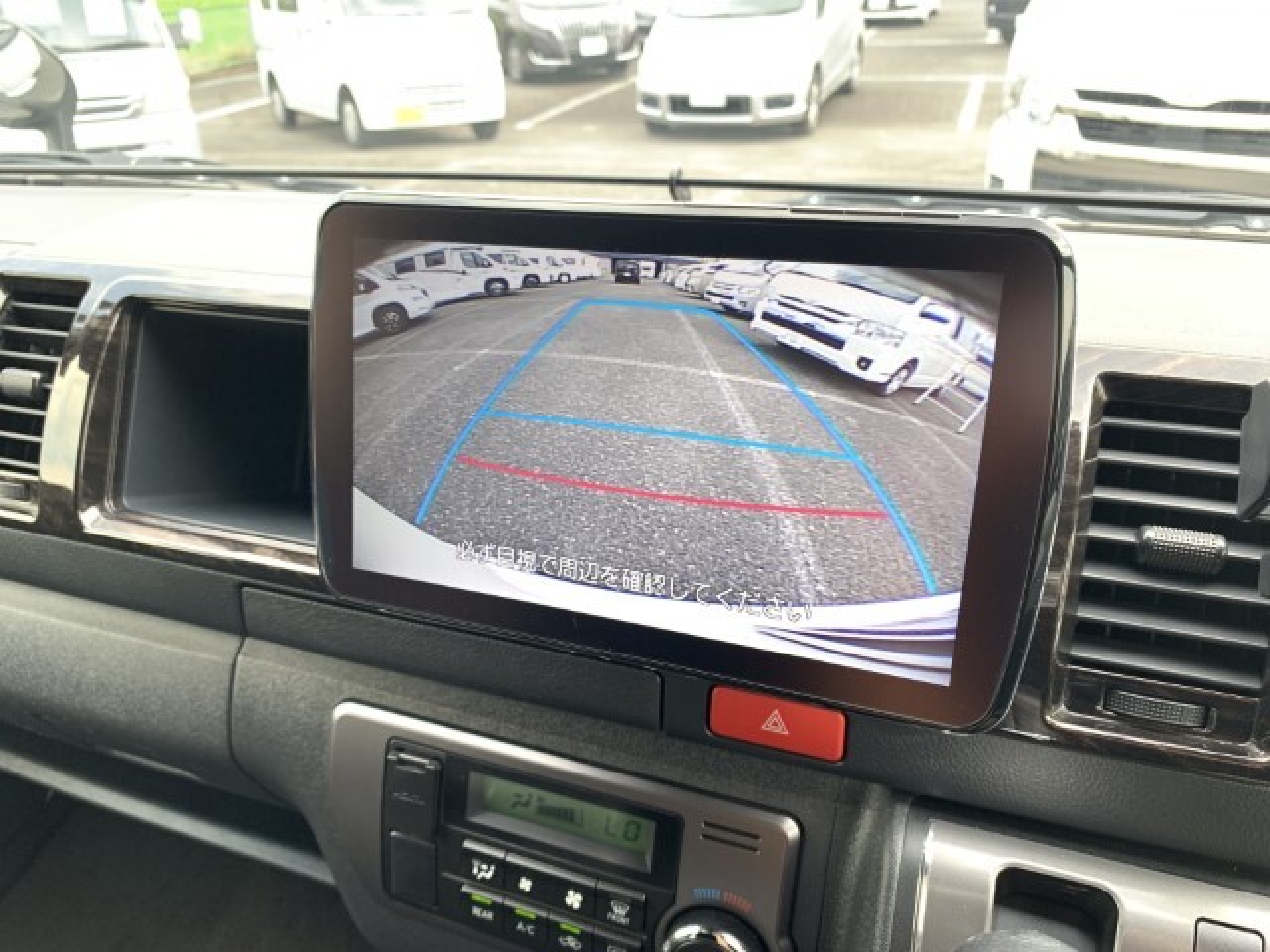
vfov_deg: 53.1
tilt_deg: -29.4
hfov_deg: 67.3
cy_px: 476
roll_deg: +2.2
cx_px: 635
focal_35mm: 26
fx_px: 954
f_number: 1.8
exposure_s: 1/121
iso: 64
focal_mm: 4.25
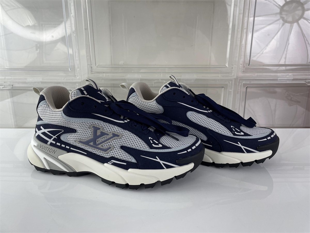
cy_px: 116
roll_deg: +0.6
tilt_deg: -15.6
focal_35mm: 26
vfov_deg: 53.1
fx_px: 233
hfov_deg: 67.3
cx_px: 155
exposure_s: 1/296
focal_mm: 4.2
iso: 32
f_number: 1.6
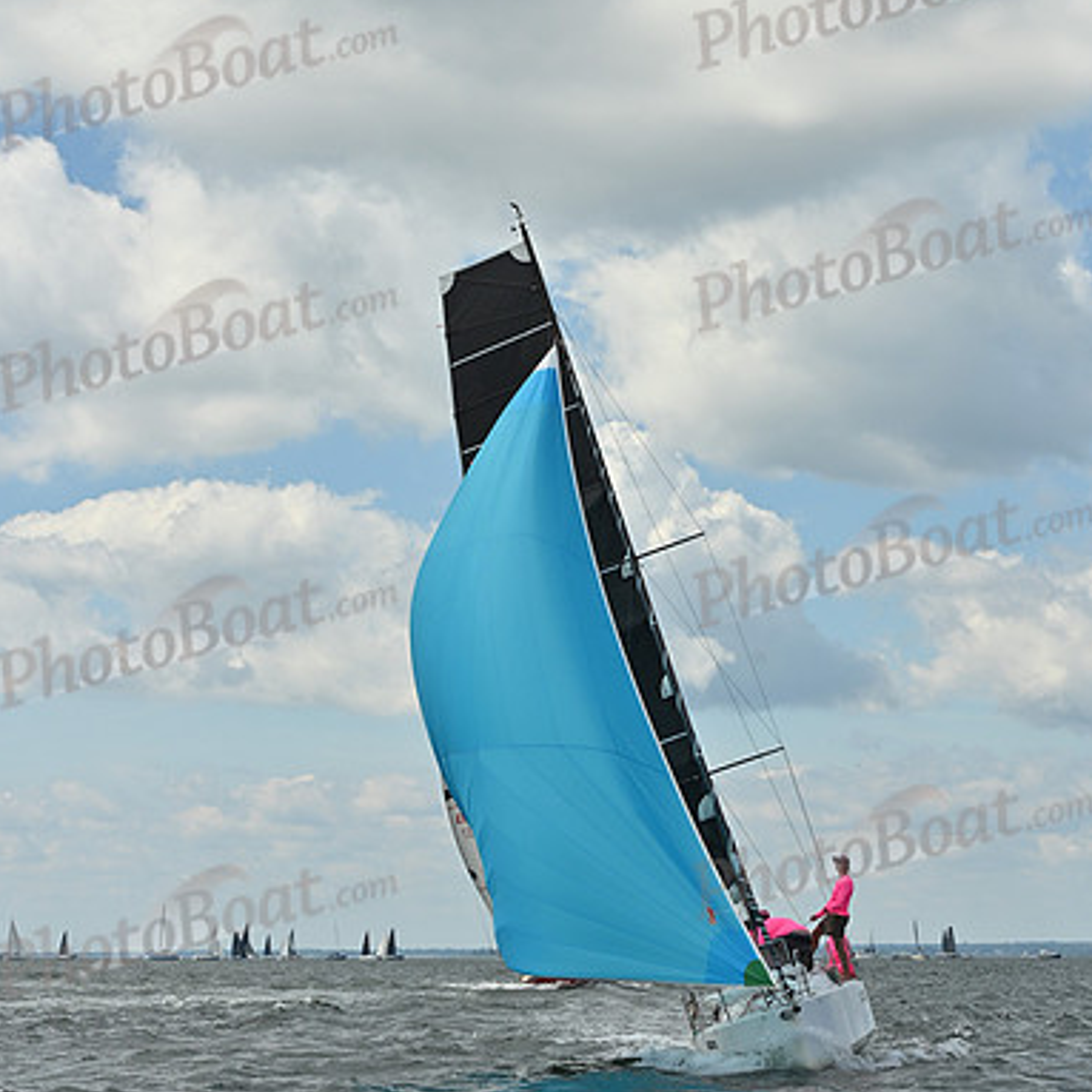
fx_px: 3212
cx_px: 546
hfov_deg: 19.3
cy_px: 448
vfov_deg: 19.3
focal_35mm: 90
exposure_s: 1/1250
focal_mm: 70
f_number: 8
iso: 250
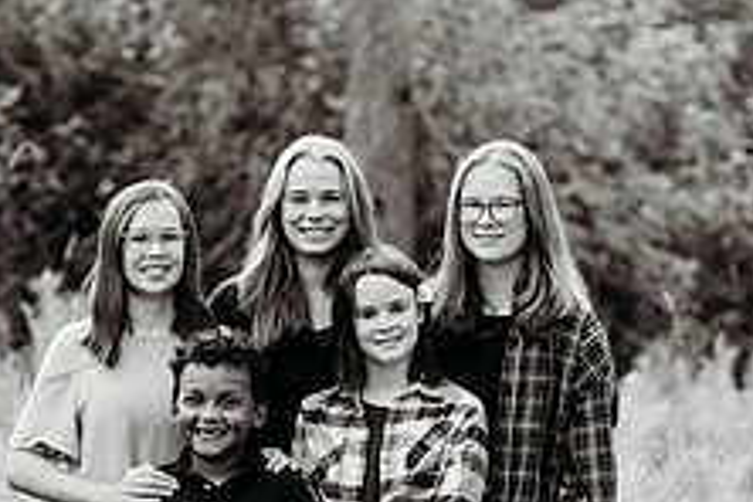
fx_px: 3597
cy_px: 349
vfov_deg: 8.0
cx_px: 304
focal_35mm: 172
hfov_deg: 11.9
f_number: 2.8
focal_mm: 85
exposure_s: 1/320
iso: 400
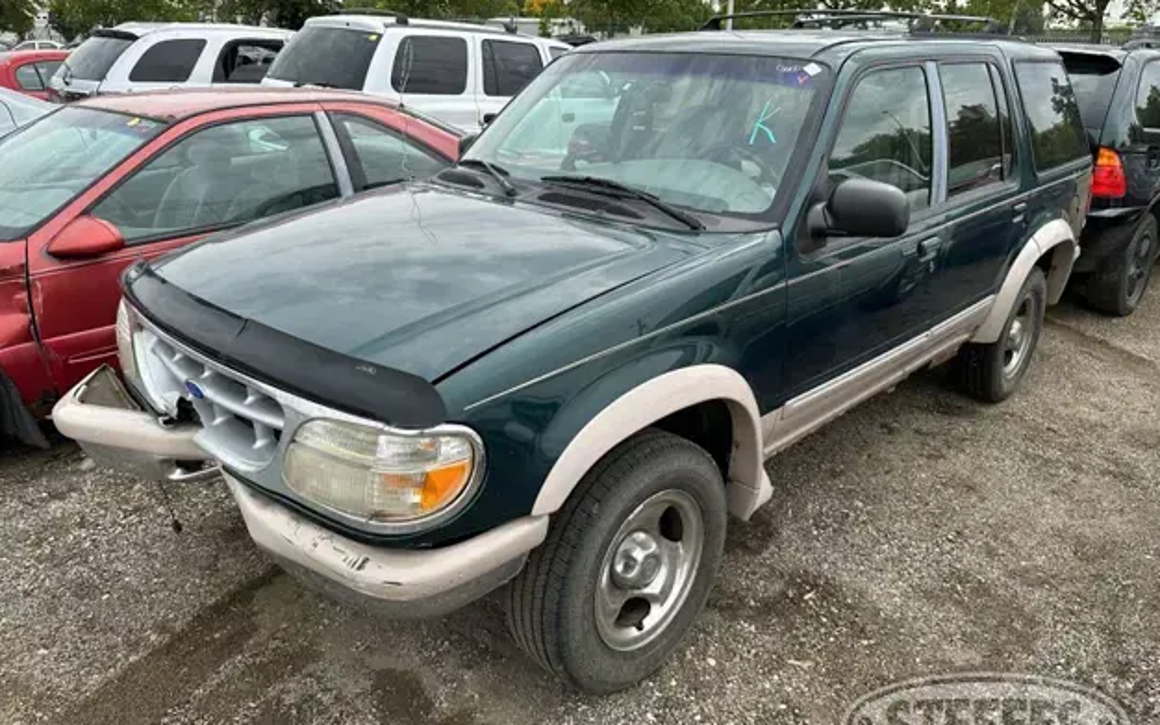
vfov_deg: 47.6
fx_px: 822
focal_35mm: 26
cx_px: 576
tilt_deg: -18.2
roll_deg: -1.2
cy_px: 354
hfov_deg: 70.4
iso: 80
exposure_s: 1/1880
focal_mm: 6.86
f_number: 1.78
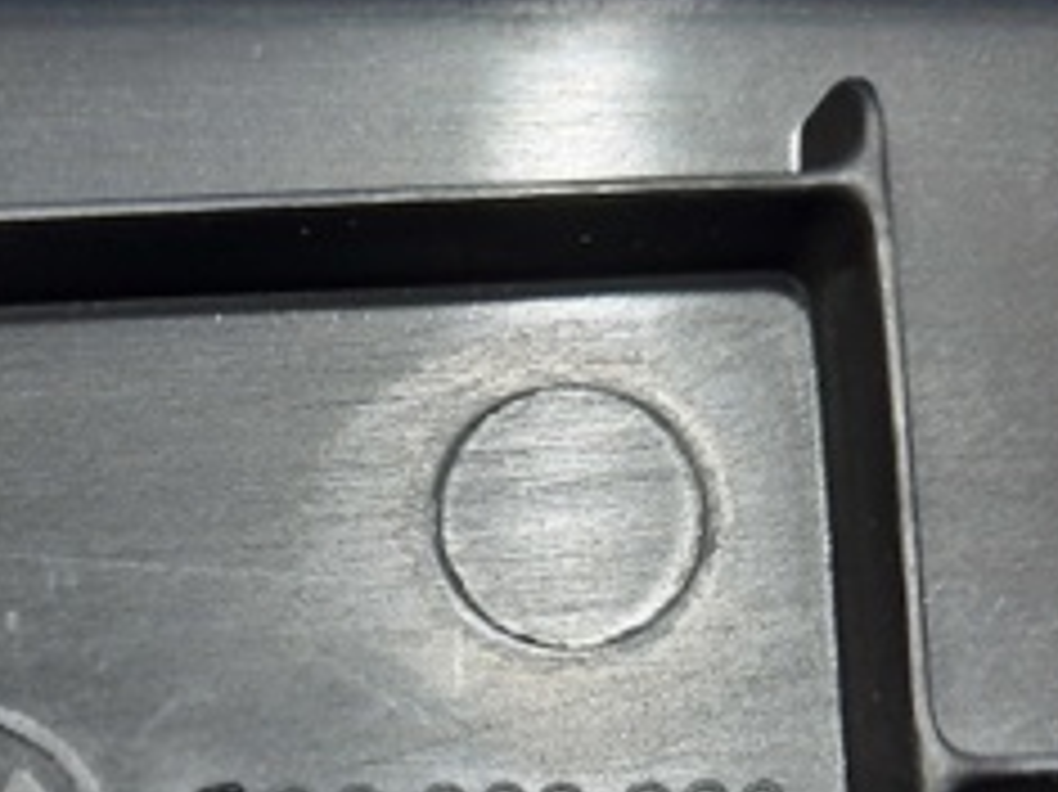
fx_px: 2077
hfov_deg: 27.9
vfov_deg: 20.5
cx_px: 189
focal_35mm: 68
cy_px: 900
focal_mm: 4.6
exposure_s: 1/50
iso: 320
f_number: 2
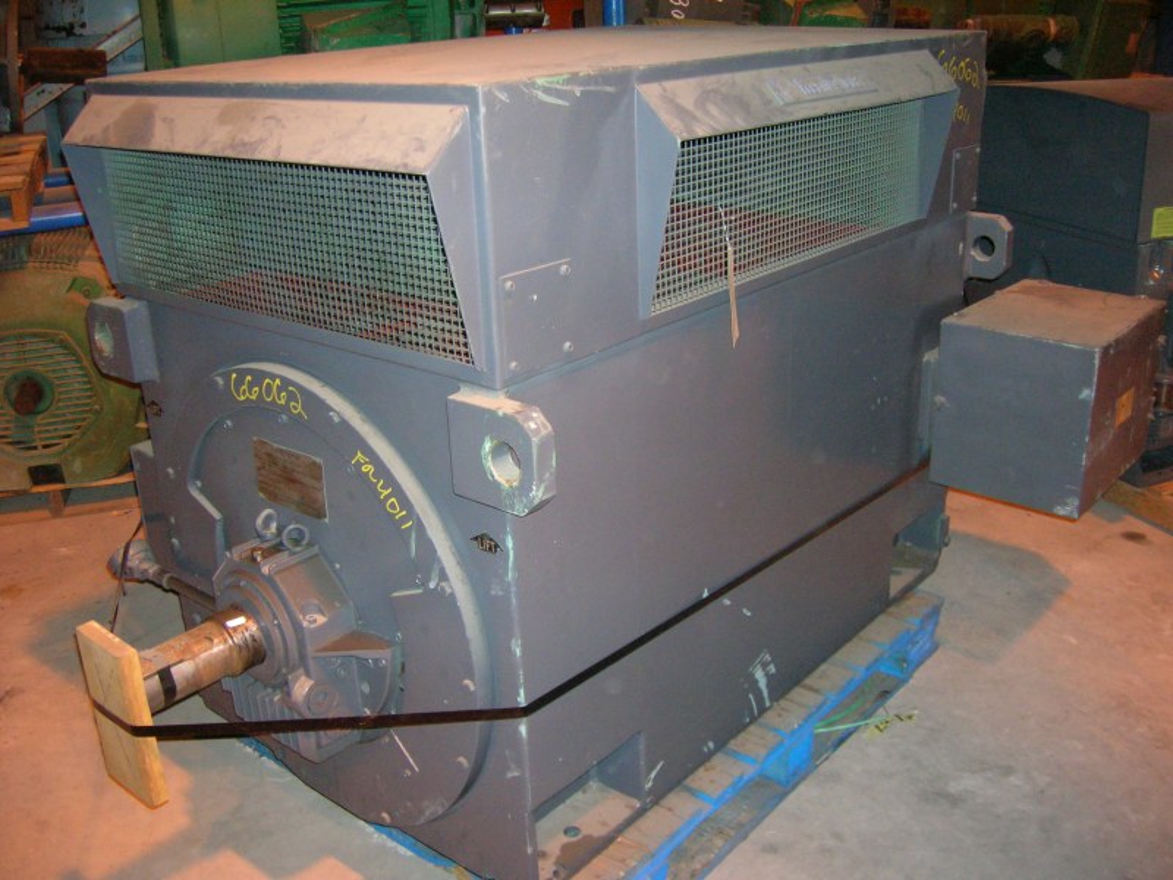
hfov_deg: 54.0
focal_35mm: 34
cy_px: 440
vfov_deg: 41.8
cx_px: 586
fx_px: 1152
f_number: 2.9
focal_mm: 5.7
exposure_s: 1/60.1
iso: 177
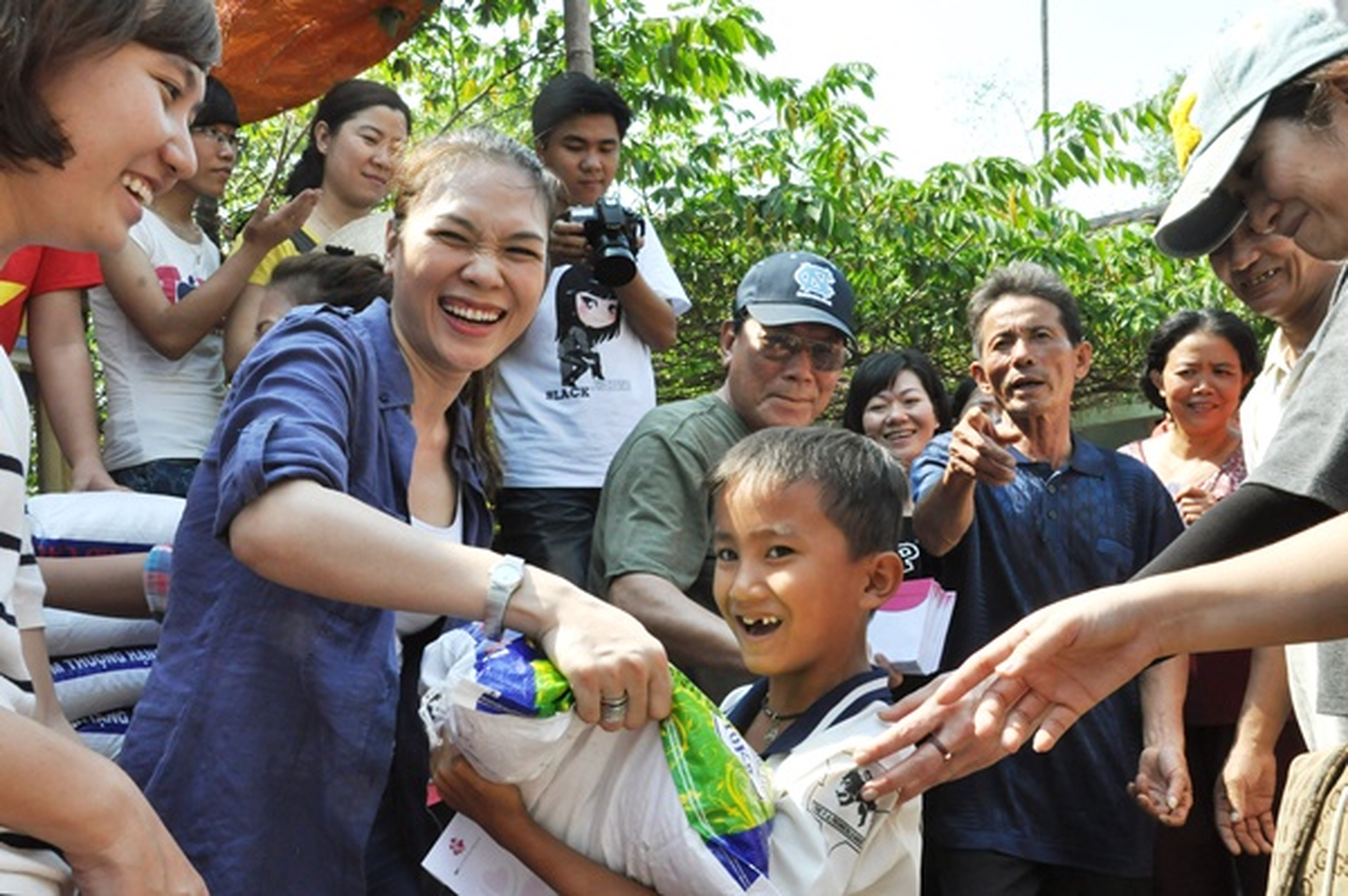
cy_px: 448
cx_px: 674
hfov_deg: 53.2
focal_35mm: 36
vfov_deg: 36.8
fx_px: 1347
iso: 1000
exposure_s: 1/250
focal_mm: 24
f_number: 16
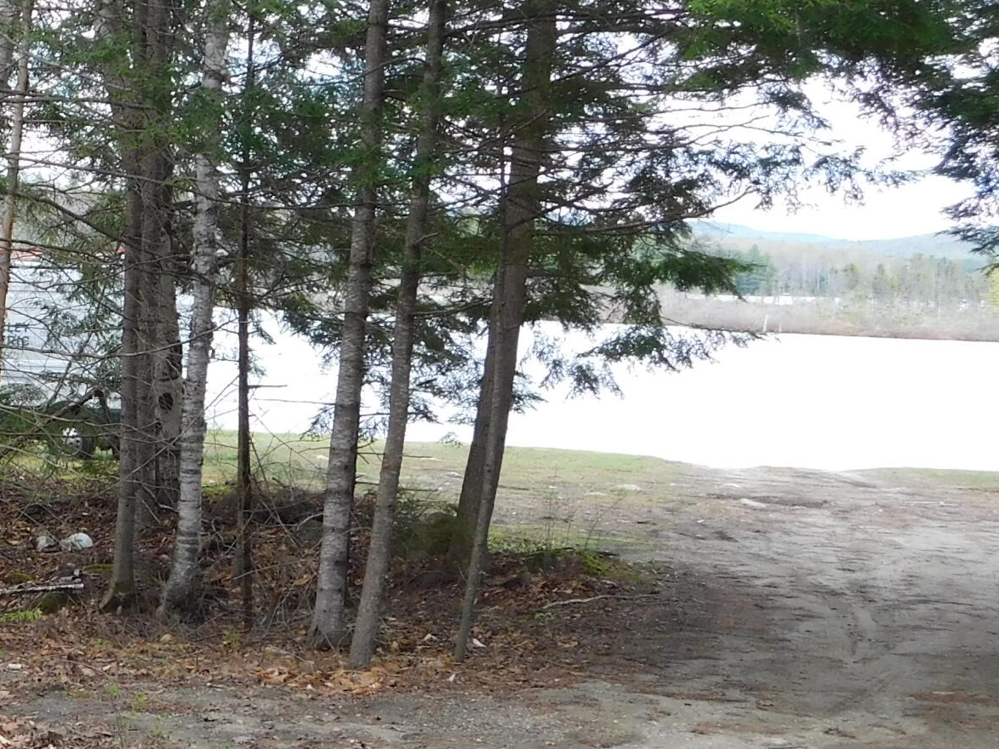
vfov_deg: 16.1
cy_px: 350
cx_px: -175
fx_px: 2655
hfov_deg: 20.1
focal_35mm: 92
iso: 125
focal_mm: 6.3
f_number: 3.5
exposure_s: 1/200
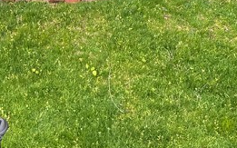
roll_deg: +1.7
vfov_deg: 12.0
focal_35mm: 100
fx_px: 646
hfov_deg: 20.7
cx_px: 71
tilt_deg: -30.7
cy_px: -125
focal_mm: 6.76
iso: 50
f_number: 1.78
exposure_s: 1/128
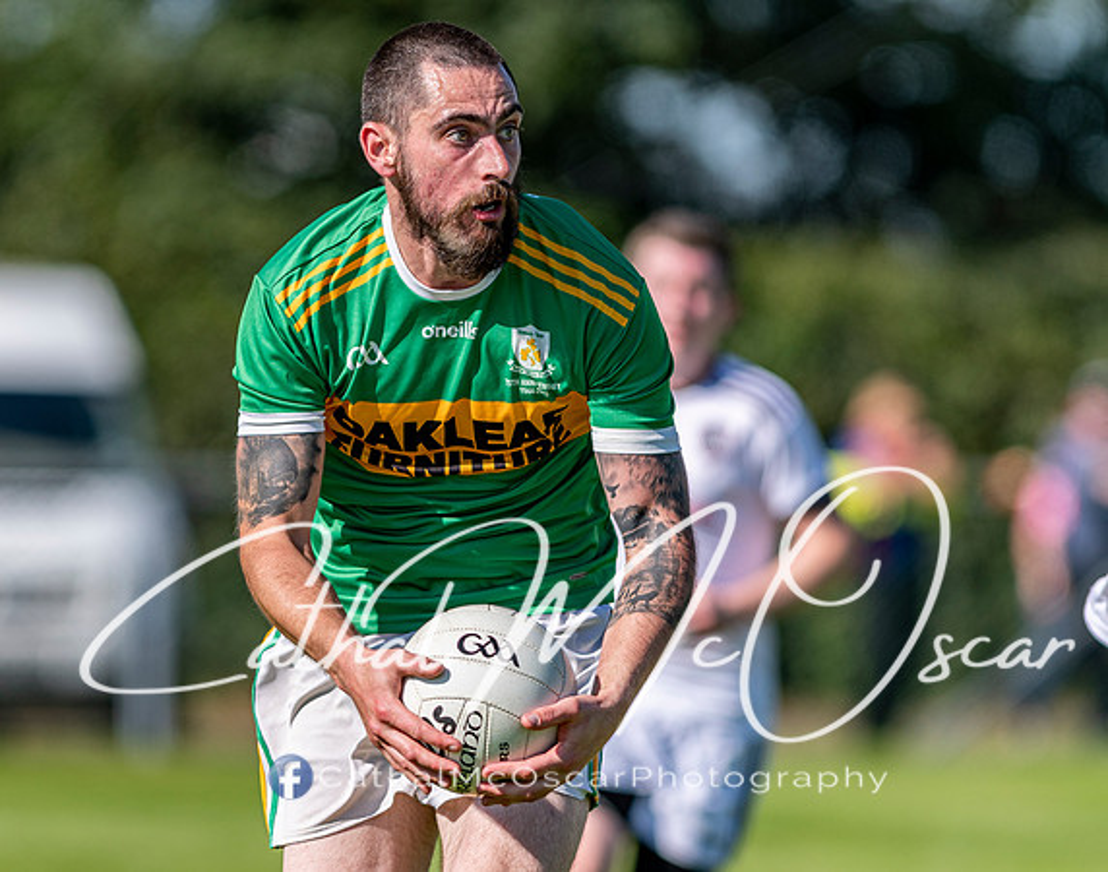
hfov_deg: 3.4
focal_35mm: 574
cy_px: 482
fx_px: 18700
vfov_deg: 2.7
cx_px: 360
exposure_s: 1/2500
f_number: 2.8
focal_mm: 300
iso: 100
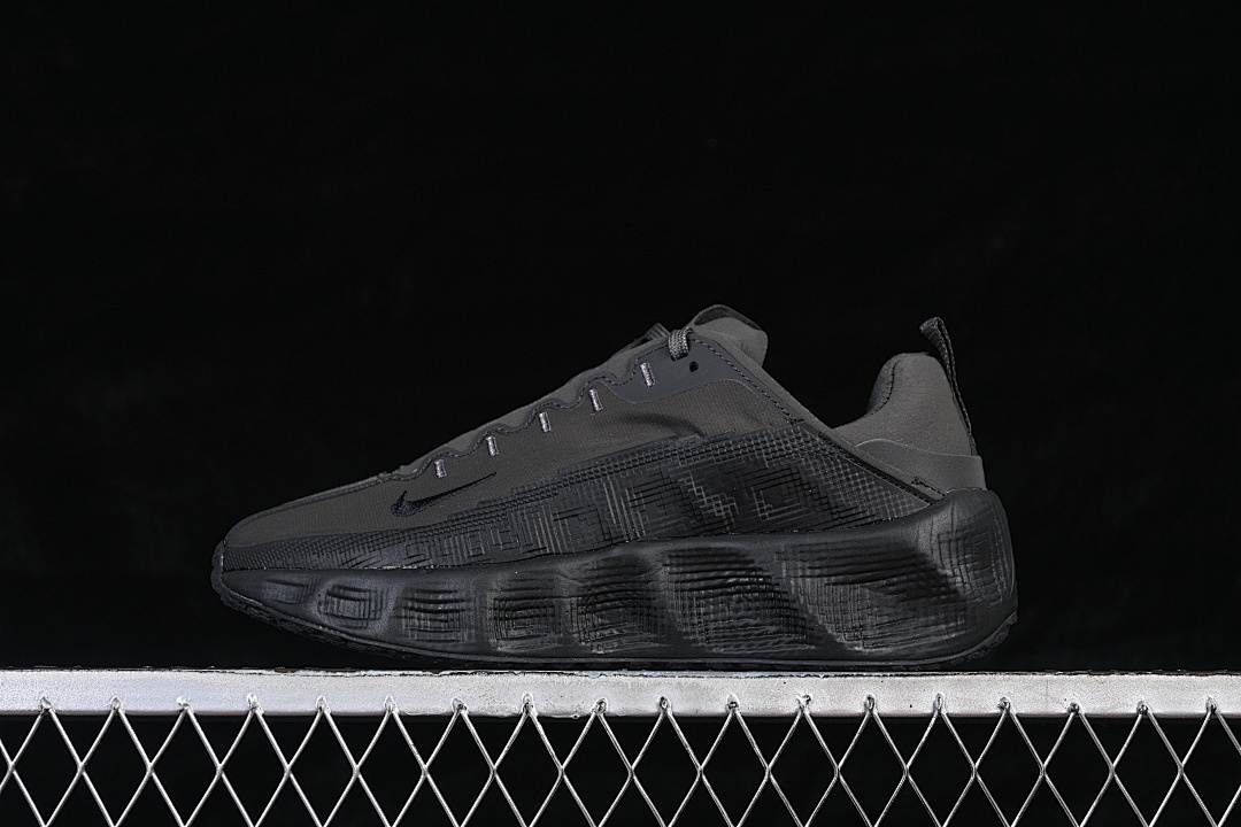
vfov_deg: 18.2
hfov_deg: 27.0
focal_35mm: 75
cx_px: 620
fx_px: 2585
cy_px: 414
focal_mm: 50
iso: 160
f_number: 6.3
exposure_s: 1/60
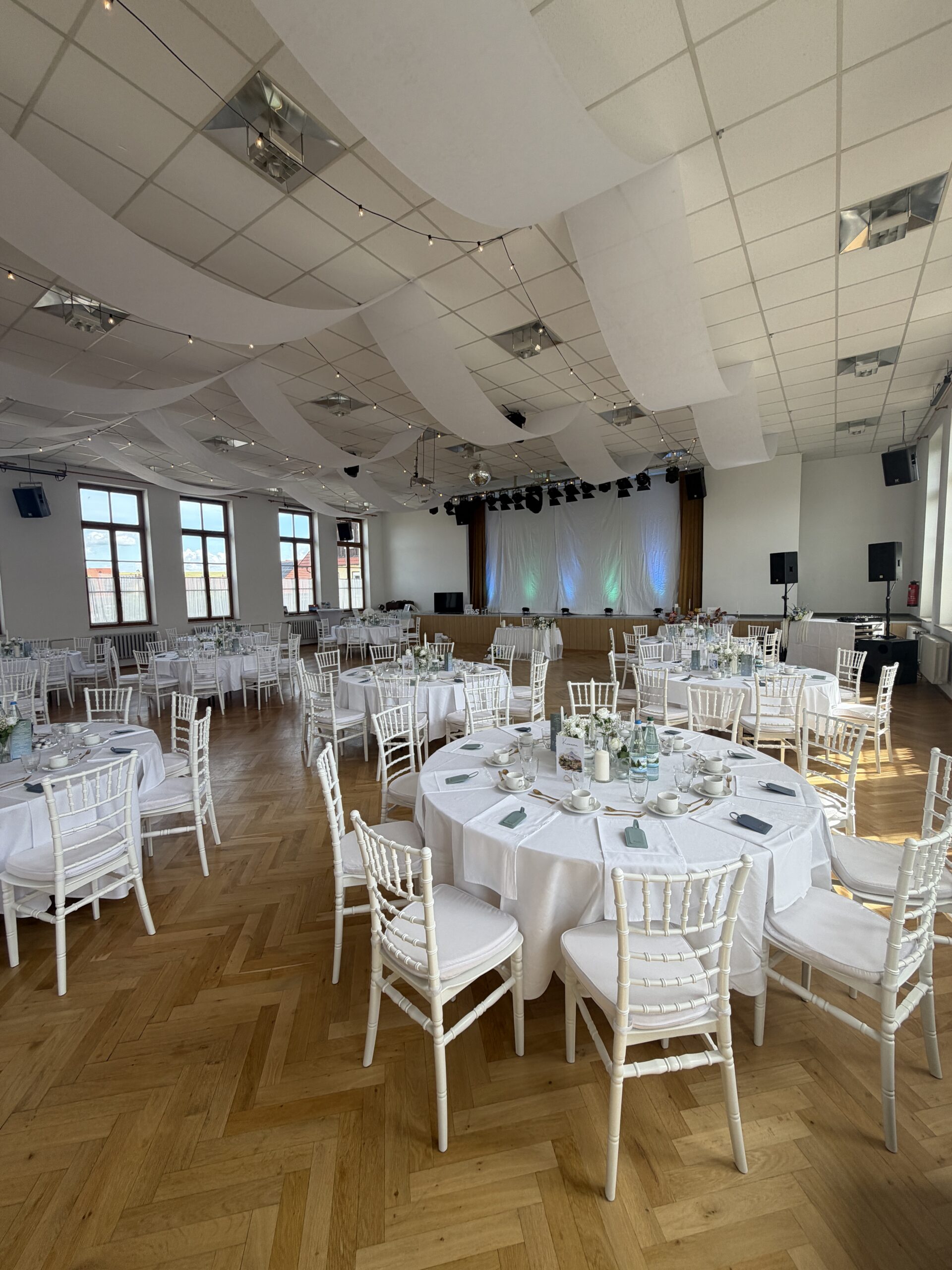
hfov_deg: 85.7
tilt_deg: -4.3
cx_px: 476
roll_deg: +0.9
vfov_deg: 102.1
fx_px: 513
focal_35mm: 14
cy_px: 635
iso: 40
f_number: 2.2
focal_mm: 2.22
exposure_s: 1/157
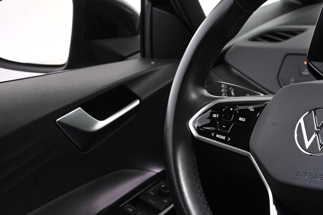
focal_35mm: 77
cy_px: 132
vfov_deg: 17.7
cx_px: 303
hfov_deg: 25.3
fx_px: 691
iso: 1600
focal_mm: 26
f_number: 4.5
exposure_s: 1/30
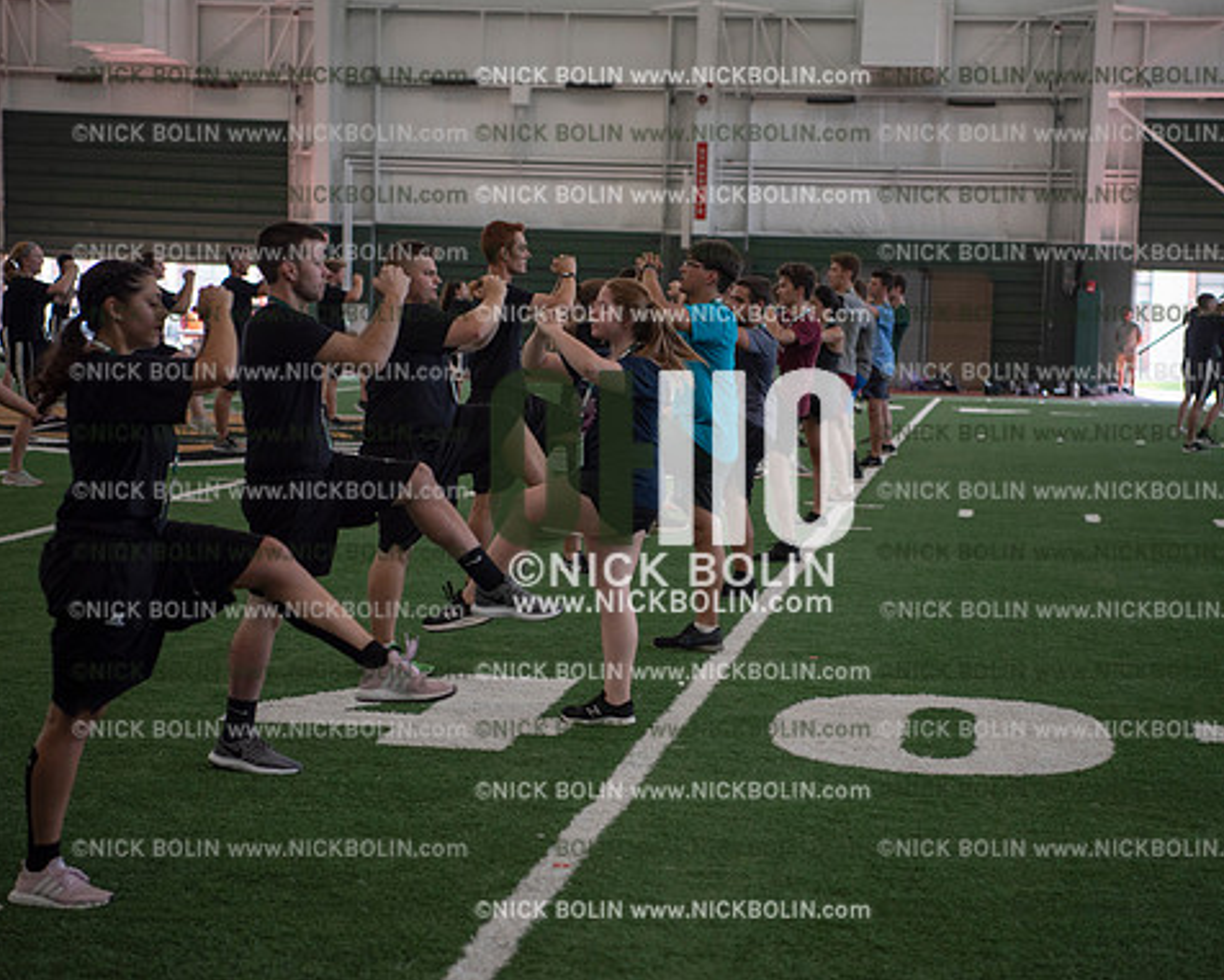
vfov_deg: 19.2
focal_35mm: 80
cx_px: 671
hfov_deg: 23.8
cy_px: 493
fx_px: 2899
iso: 640
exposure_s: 1/320
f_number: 3.2
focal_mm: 70
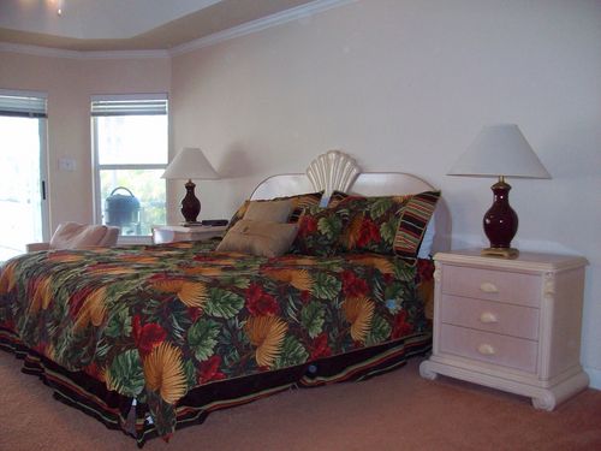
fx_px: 590
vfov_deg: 41.8
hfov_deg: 54.0
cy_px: 226
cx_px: 300
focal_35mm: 34
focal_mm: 5.7
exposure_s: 1/60
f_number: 2.8
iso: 200
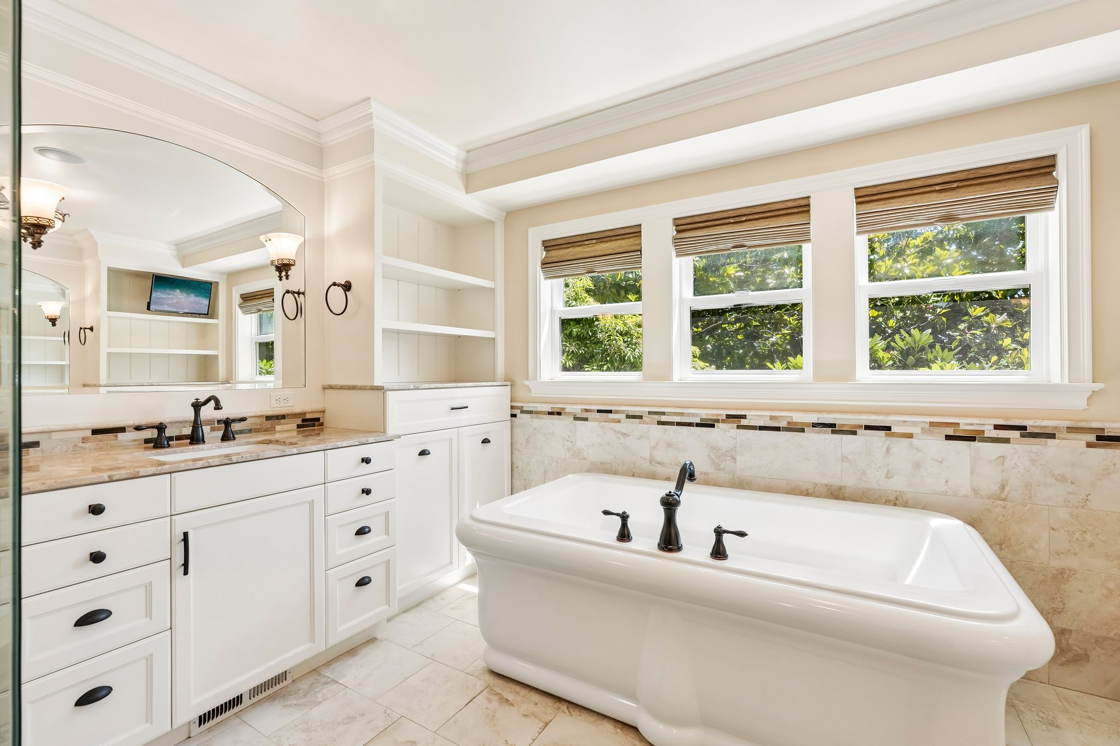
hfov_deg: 96.7
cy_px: 373
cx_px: 560
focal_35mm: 16
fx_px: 498
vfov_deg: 73.7
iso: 400
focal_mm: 16
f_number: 8
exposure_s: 1/80
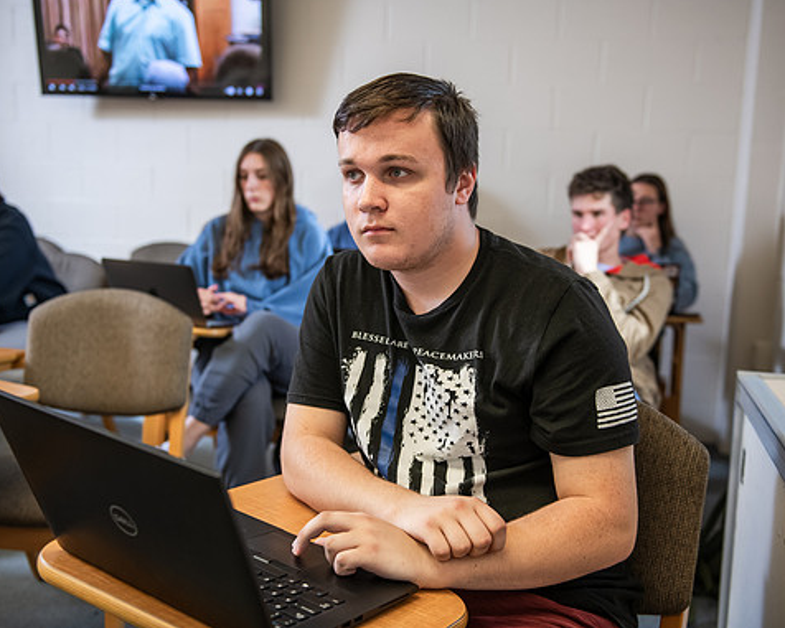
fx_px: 930
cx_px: 392
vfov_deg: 37.3
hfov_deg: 45.8
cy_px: 312
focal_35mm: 40
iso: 1000
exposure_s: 1/200
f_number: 2.8
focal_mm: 35
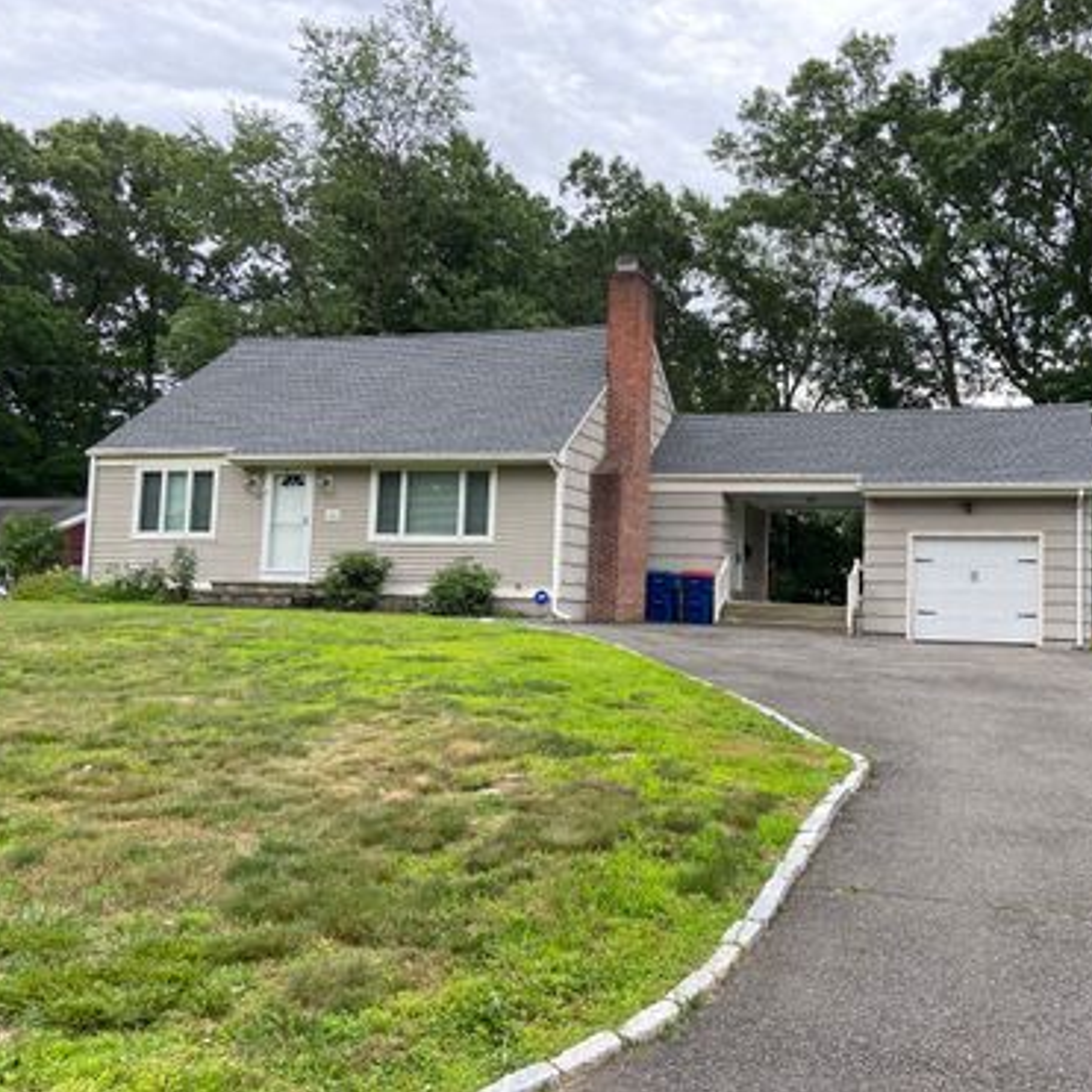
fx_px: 1106
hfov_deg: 51.9
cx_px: 695
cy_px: 543
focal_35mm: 31
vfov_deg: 52.5
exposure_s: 1/122
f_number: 1.8
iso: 40
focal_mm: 4.25
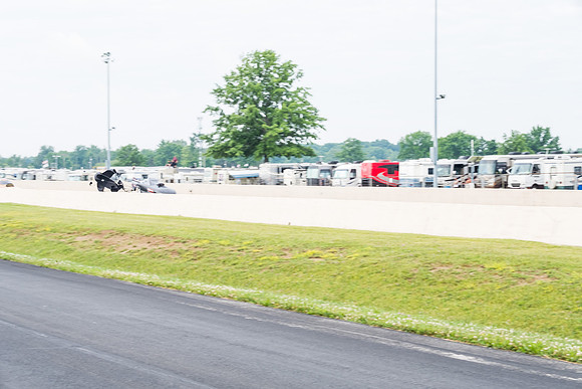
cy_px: 194
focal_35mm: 75
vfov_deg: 18.2
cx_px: 291
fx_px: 1213
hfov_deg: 27.0
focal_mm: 50
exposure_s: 1/125
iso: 400
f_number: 9
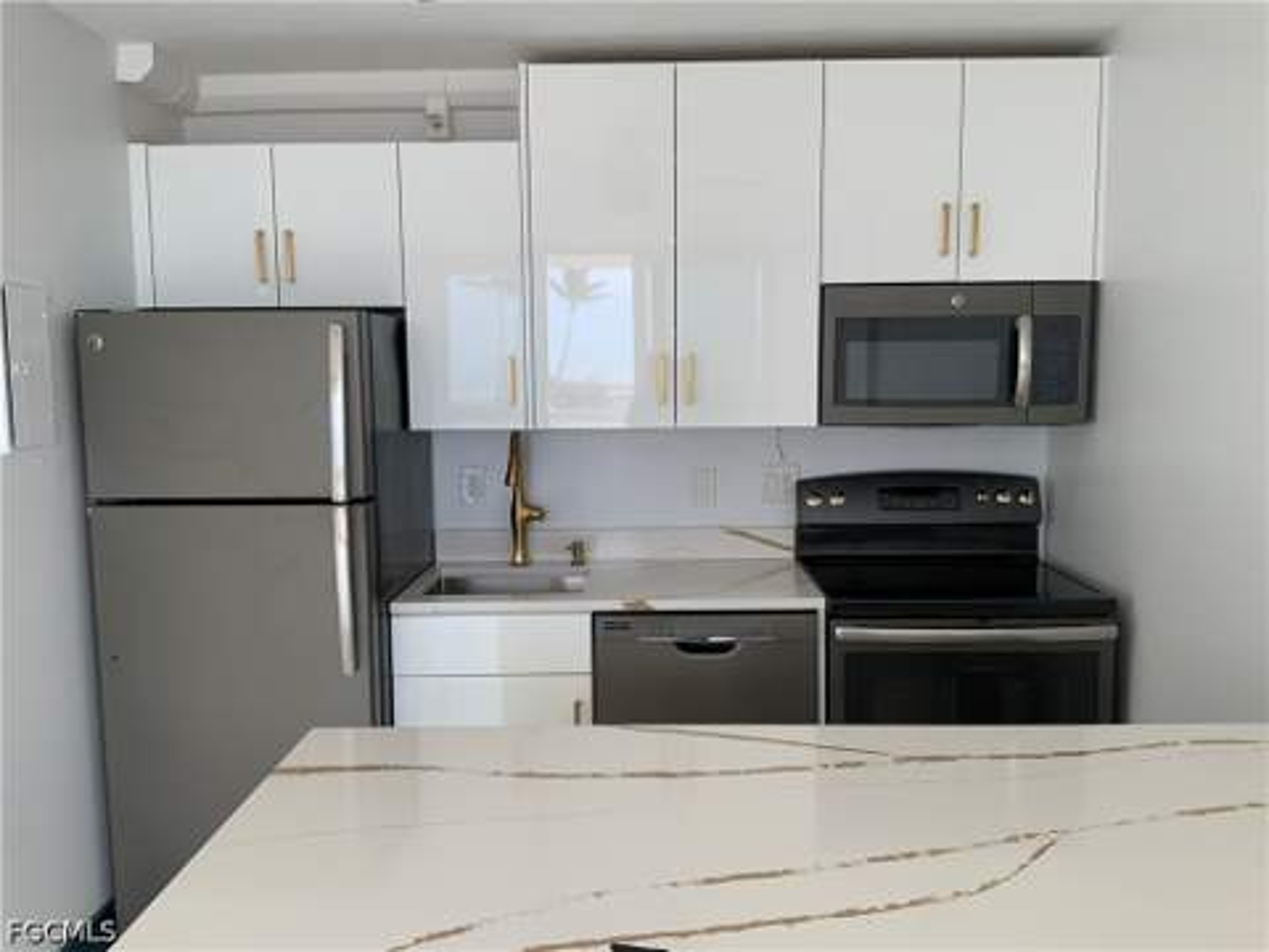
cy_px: 476
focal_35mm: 29
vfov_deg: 48.2
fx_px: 1063
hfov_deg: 61.7
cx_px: 634
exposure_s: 1/120
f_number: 1.8
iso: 50
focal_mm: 3
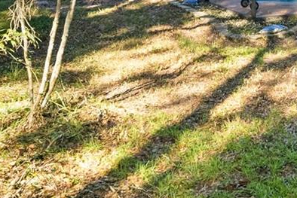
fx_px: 553
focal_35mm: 67
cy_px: -68
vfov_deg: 18.7
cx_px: 311
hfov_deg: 27.9
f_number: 9
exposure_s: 1/160
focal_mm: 16.5
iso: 2000
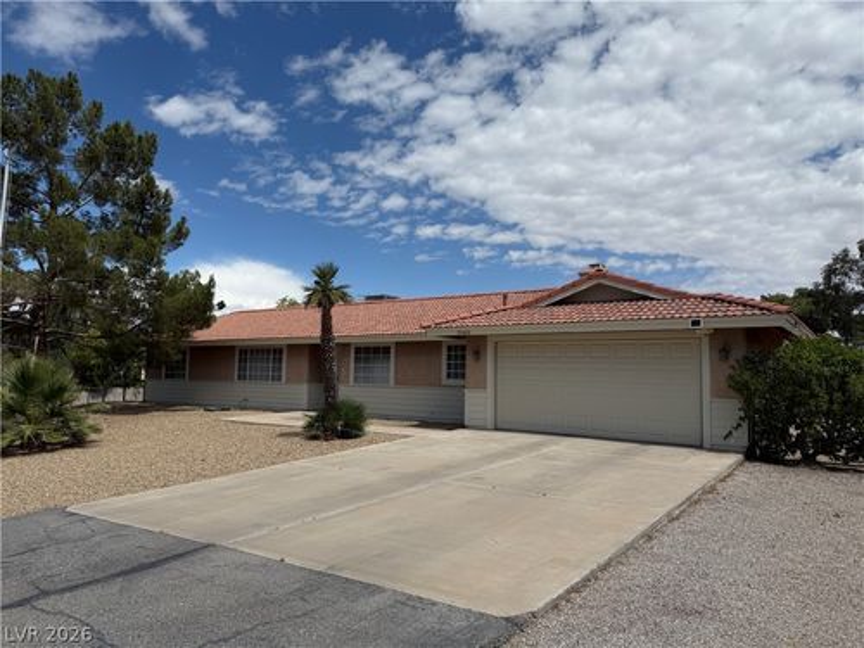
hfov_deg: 71.6
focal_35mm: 24
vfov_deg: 56.8
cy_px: 324
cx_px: 432
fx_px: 599
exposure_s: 1/10309
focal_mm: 6.76
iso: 80
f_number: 1.78
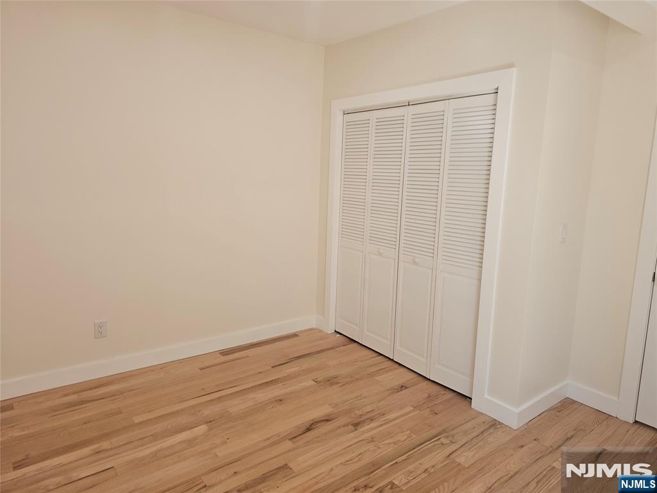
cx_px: 328
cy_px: 246
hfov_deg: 73.9
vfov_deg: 58.9
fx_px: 437
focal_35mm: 23
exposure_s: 1/60
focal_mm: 6.3
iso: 20
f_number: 1.7
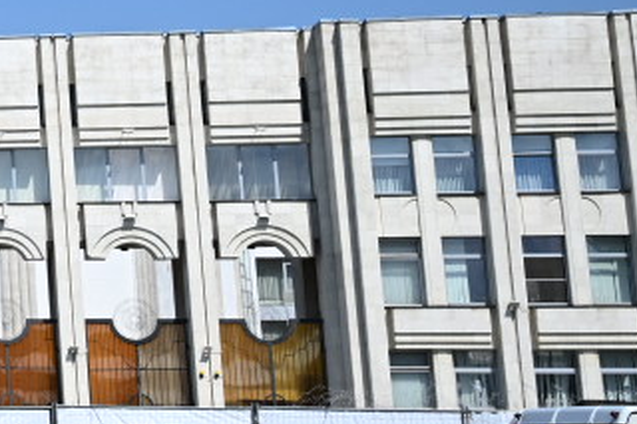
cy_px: -143
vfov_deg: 9.0
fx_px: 2644
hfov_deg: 11.3
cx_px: -910
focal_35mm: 150
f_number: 4
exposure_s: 1/6400
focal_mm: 29.5
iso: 400
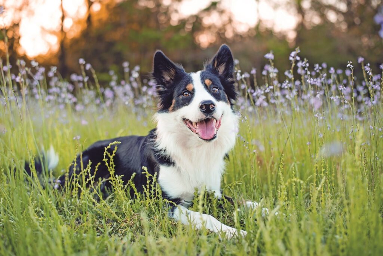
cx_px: 192
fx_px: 532
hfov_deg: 39.6
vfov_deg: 27.0
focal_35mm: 50
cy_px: 128
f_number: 2.5
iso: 220
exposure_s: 1/320
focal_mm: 50
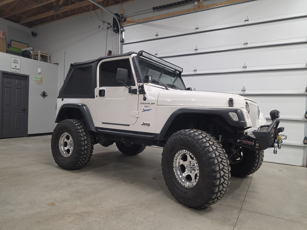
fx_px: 204
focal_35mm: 23
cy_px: 115
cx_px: 154
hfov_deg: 73.9
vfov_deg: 58.9
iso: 250
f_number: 1.4
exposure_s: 1/120
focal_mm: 6.5
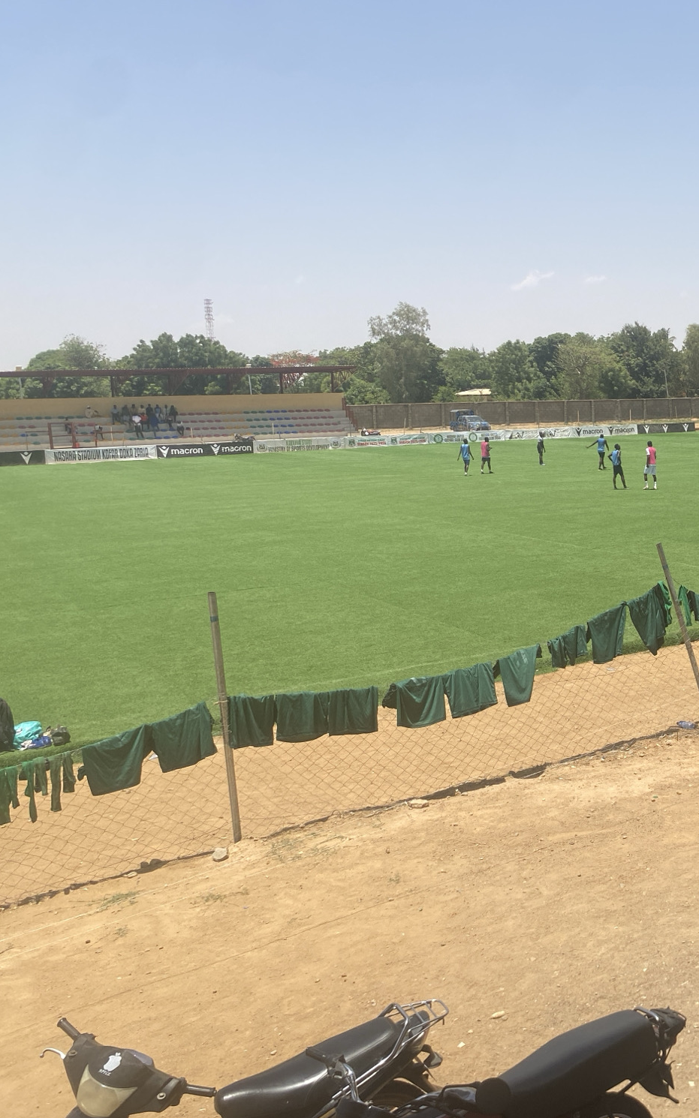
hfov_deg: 31.0
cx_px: 749
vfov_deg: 52.8
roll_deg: +1.3
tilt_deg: -8.1
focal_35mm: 37
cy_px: 562
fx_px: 1128
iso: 32
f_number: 1.8
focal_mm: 4.25
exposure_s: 1/3401
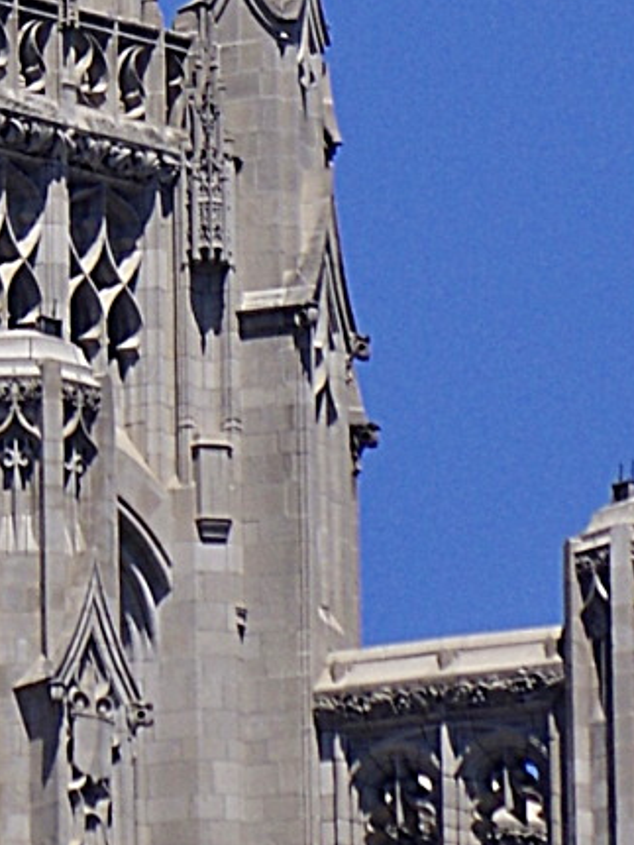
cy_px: -770
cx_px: -852
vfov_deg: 1.7
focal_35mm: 1179
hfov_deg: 1.3
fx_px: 28763
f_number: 8
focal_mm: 105
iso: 200
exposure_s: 1/1000
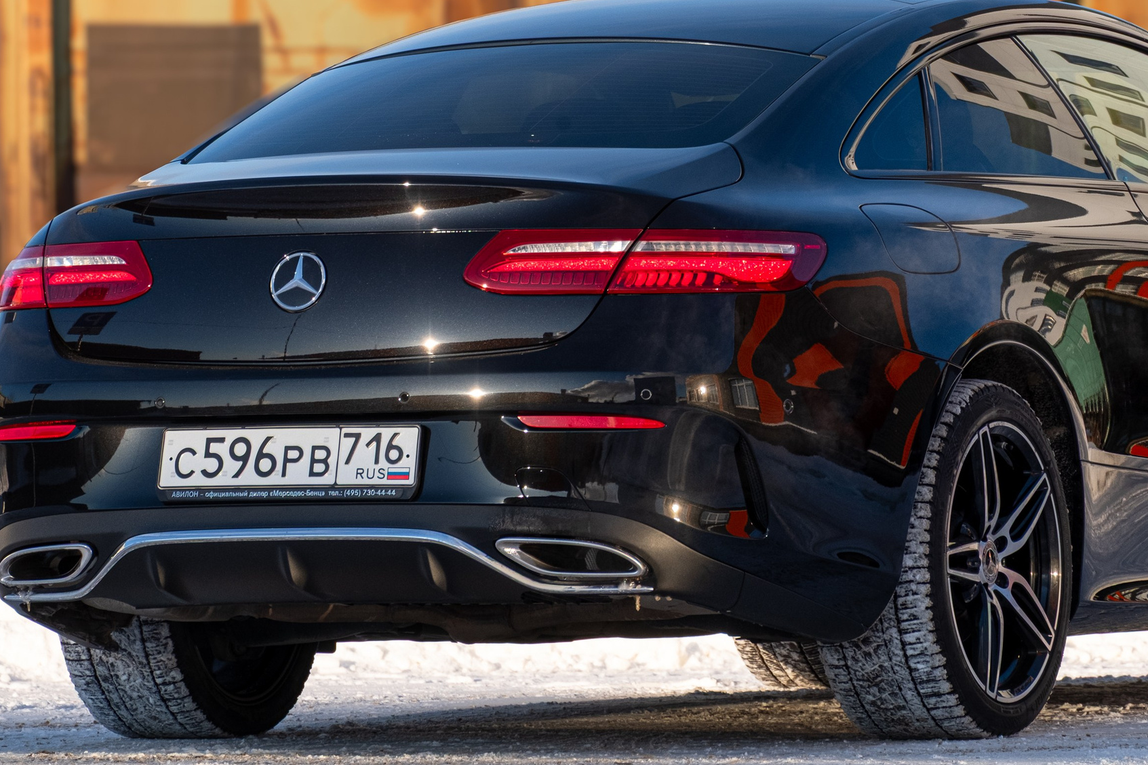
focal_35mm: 303
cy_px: 275
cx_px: 784
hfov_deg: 6.8
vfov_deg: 4.5
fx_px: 9660
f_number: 5.8
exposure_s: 1/500
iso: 320
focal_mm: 127.9
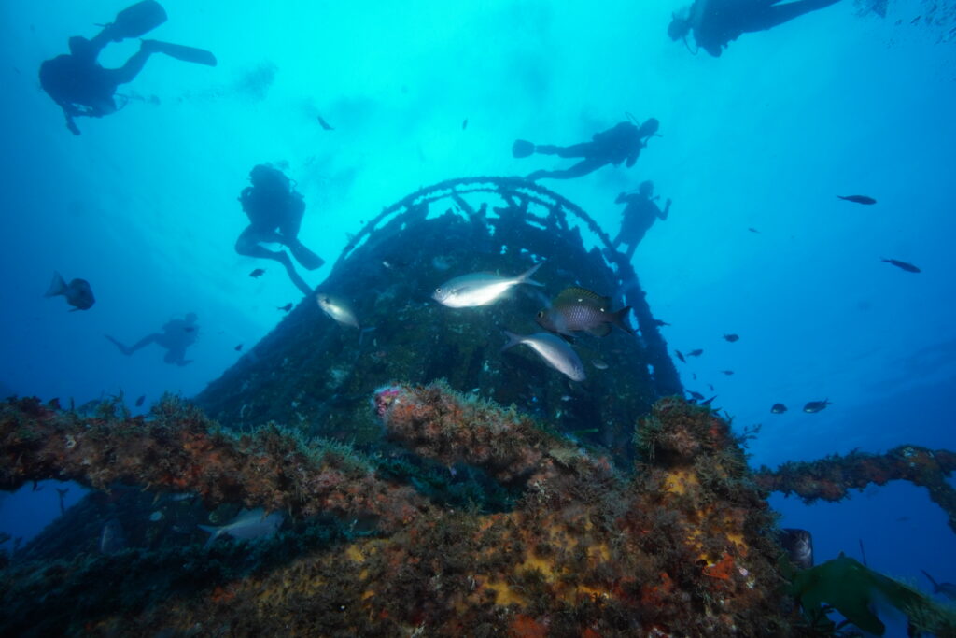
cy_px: 319
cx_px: 478
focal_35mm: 15
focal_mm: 10
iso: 320
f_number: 9
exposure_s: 1/125
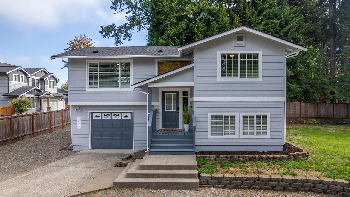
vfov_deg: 47.7
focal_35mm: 24
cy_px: 104
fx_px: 223
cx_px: 176
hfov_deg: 76.3
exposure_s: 1/200
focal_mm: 8.38
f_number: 2.8
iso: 100
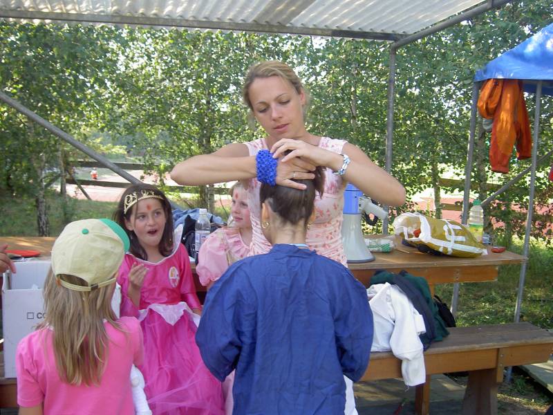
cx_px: 276
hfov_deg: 42.9
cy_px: 208
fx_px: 703
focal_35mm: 44
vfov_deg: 32.9
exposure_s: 1/80
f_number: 2.9
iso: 100
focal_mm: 9
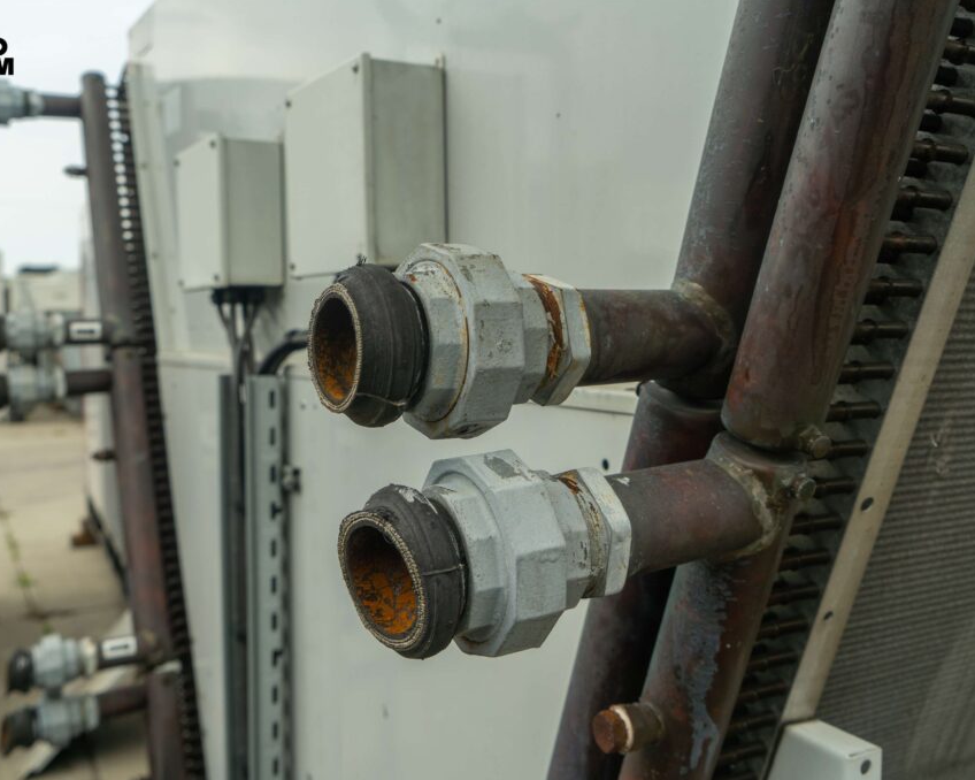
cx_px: 448
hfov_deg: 52.8
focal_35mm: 34
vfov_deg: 43.3
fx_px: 981
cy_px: 391
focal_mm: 30
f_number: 6.3
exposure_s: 1/125
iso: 100
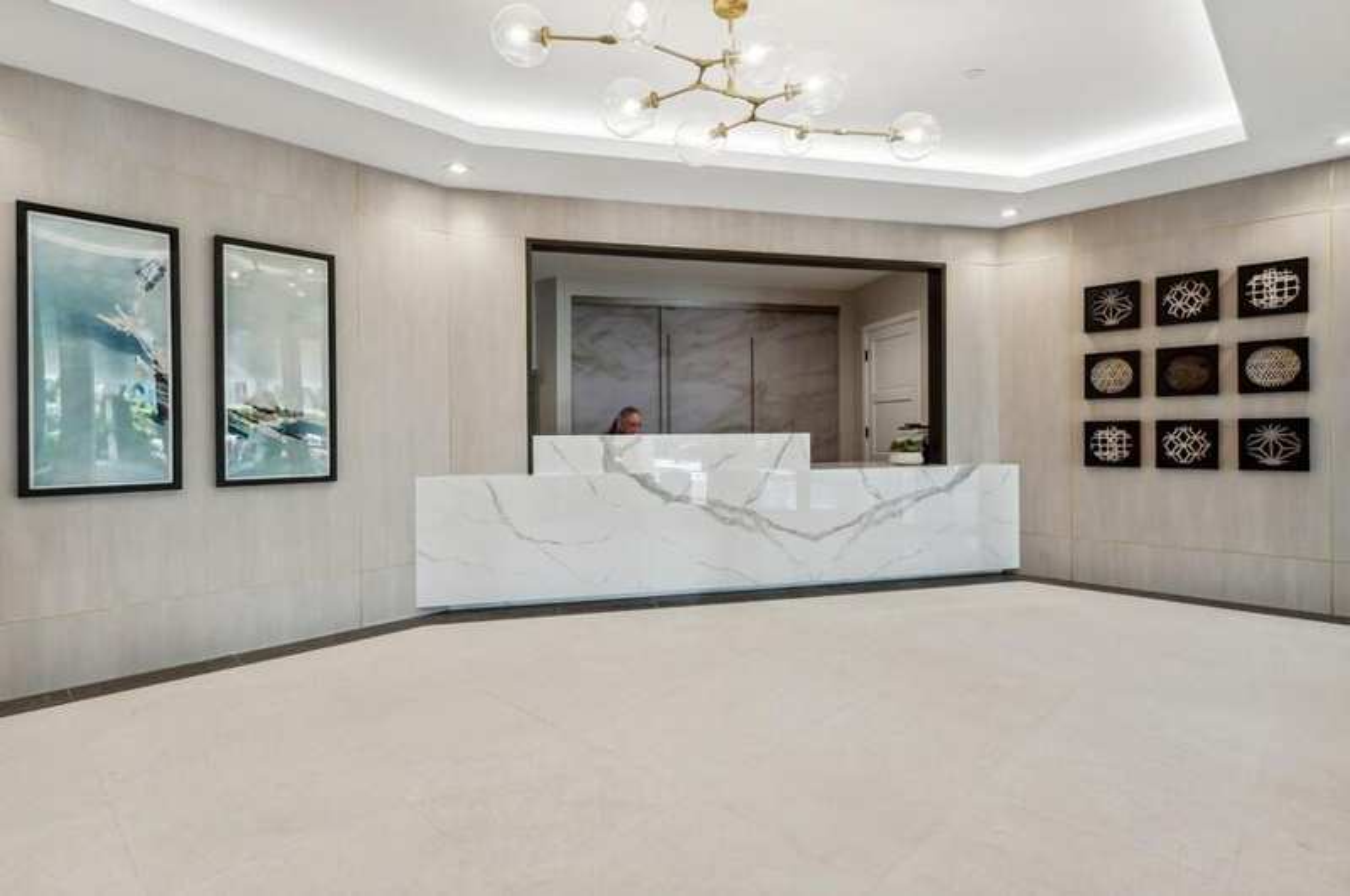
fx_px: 674
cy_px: 448
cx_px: 675
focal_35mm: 18
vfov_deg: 67.2
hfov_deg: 90.1
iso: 100
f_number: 8
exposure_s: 1/50
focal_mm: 18
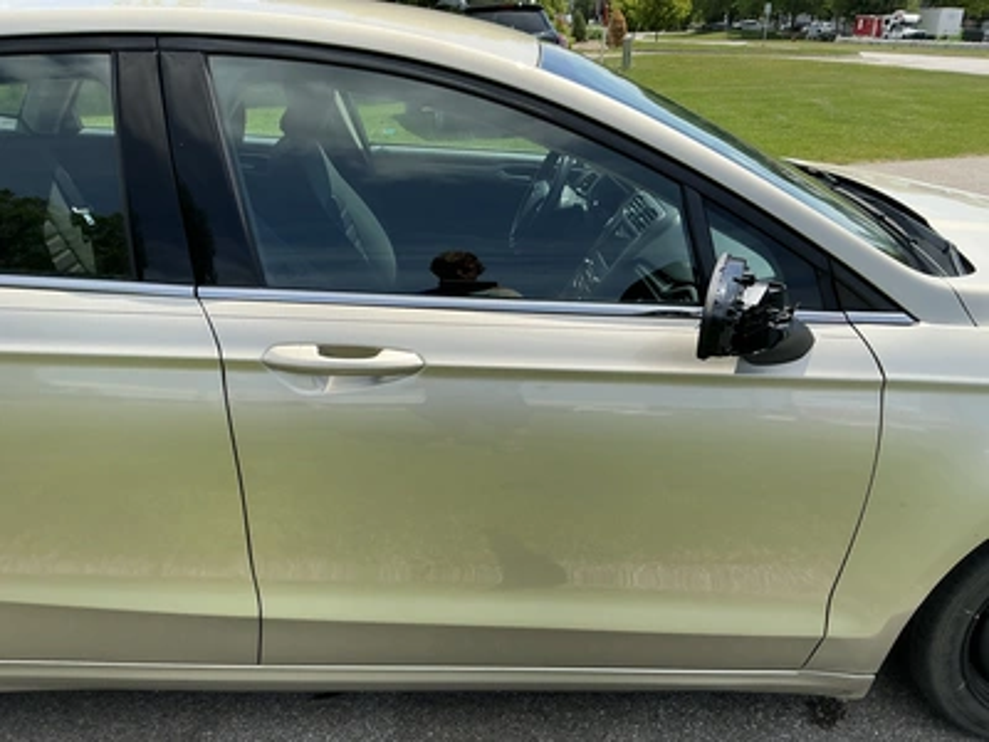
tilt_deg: -22.2
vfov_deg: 49.7
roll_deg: -1.4
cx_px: 494
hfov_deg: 63.4
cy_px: 371
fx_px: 800
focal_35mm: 28
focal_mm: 3
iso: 25
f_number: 1.8
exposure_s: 1/1076
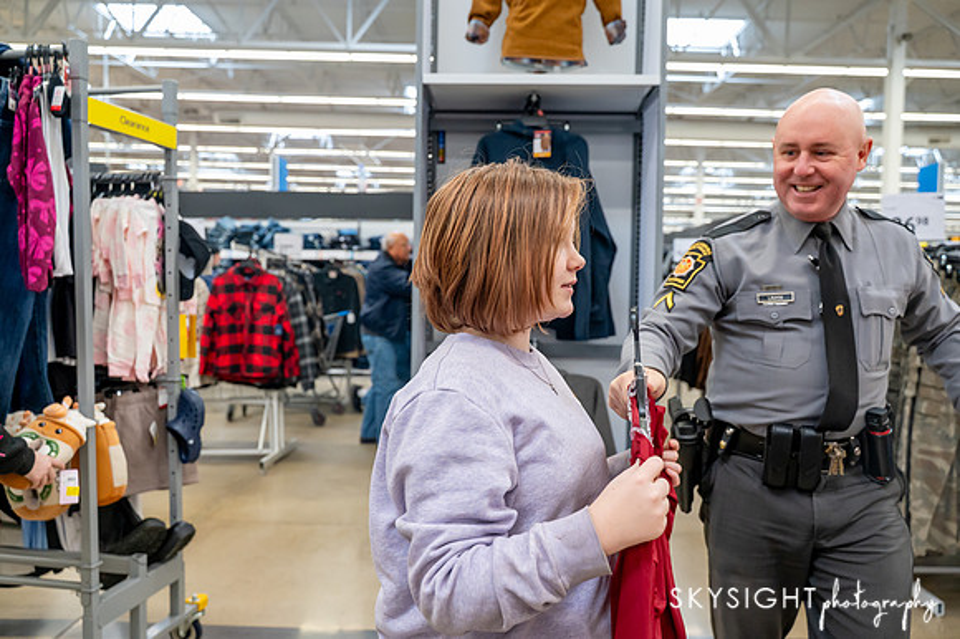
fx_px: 762
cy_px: 320
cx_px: 480
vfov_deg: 45.5
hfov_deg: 64.4
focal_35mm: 29
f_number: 3.5
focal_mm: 28
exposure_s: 1/320
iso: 3200
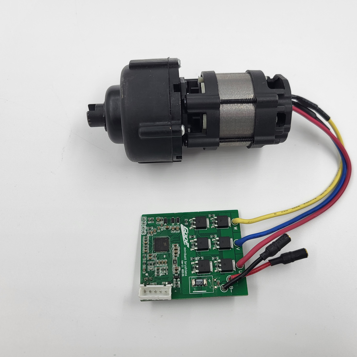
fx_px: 362
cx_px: 198
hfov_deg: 52.4
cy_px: 180
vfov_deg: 52.5
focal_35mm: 31
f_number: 1.8
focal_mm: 5.4
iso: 40
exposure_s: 1/192
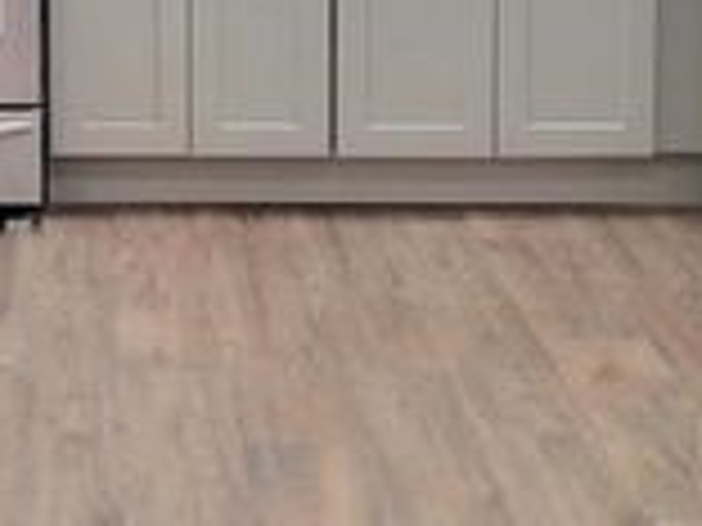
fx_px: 1622
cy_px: -285
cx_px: 76
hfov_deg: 23.8
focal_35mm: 80
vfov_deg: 16.6
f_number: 2
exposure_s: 1/60
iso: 64
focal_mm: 4.6
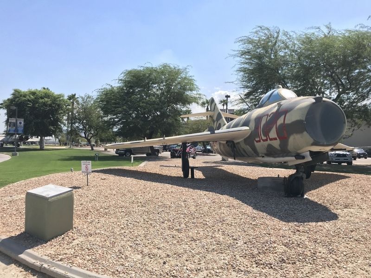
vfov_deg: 49.7
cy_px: 139
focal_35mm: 28
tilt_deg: +3.3
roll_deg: -0.6
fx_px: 300
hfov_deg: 63.4
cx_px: 186
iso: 20
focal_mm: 3.99
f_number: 1.8
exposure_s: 1/2083
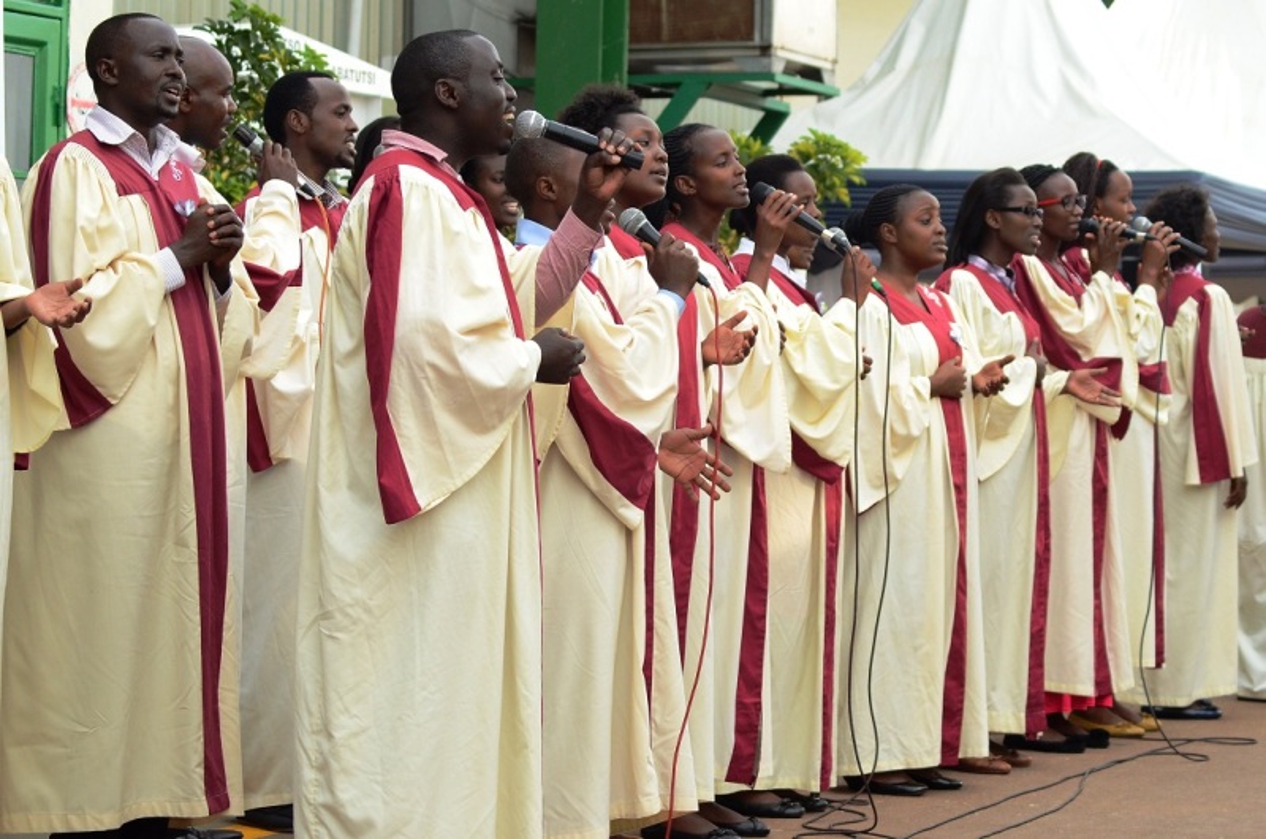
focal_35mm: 105
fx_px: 3685
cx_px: 633
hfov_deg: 19.5
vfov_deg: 13.0
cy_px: 420
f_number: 5.6
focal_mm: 70
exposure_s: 1/500
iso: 1000
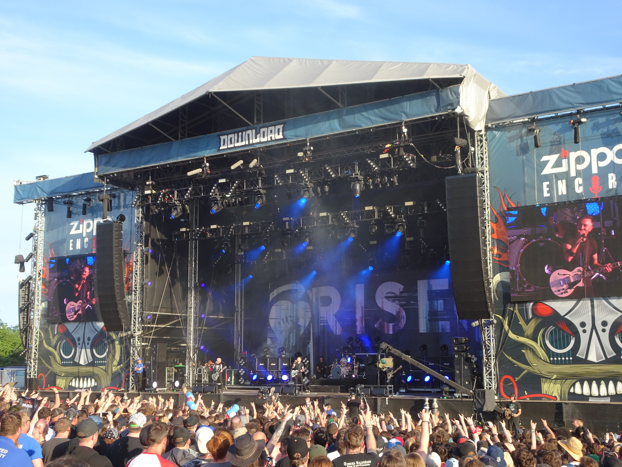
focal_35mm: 44
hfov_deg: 42.9
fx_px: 791
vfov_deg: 32.9
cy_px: 234
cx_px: 311
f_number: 4.5
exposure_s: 1/160
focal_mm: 7.58
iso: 80
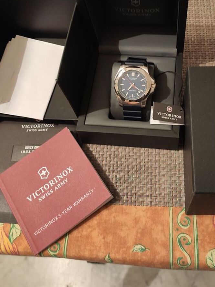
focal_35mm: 39
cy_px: 97
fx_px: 323
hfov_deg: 36.5
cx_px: 138
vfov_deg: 47.1
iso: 1322
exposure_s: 1/20
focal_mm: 4.77
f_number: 1.75
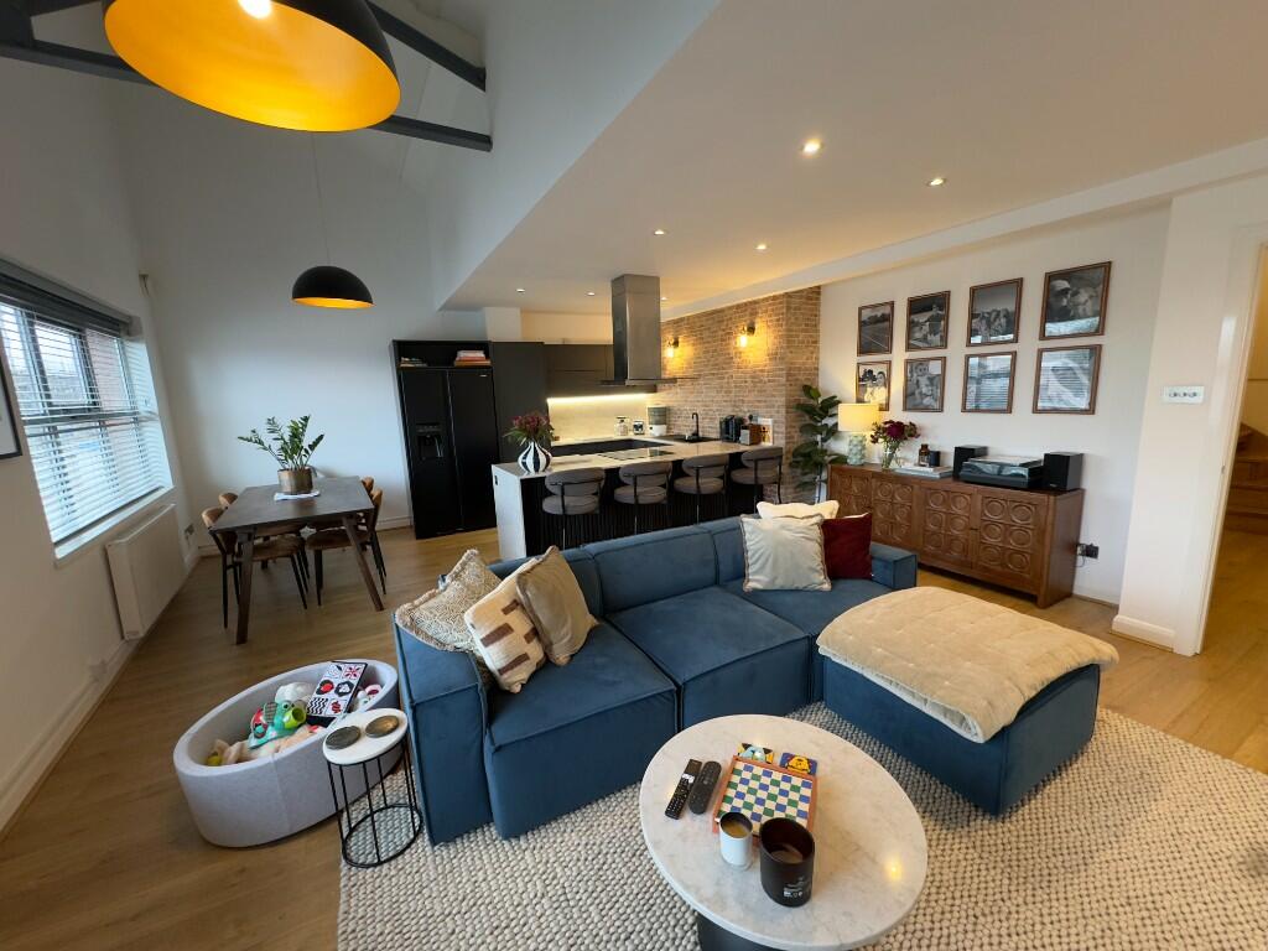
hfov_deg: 102.1
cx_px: 634
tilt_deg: -9.1
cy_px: 476
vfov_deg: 85.7
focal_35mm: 14
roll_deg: +2.5
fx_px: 513
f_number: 2.2
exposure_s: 1/50
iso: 200
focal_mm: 2.22
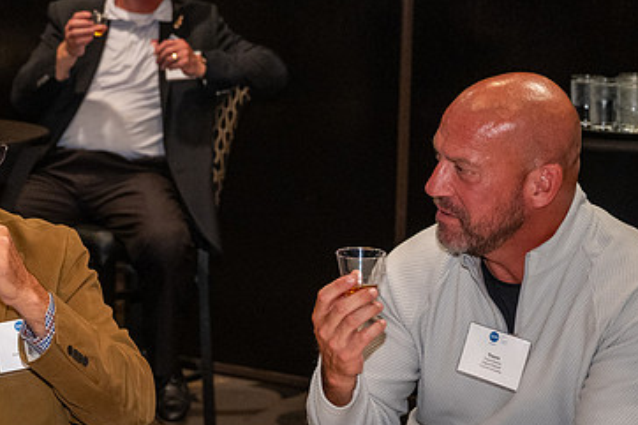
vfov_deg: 15.5
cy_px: 164
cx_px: 199
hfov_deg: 23.0
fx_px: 1559
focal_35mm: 88
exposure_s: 1/60
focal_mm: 55
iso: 5000
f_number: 4
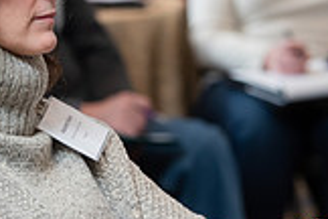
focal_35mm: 394
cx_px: 71
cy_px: 35
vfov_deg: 3.5
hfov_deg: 5.2
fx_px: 3589
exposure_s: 1/200
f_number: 3.5
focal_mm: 110
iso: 640
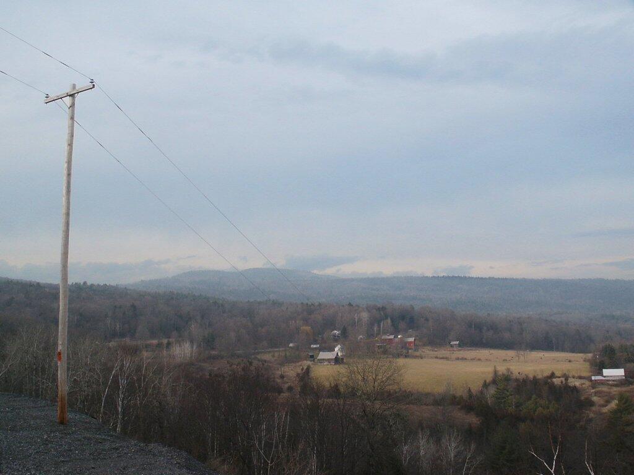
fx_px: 641
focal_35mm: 35
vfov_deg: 40.7
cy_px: 238
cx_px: 317
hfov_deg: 52.6
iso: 64
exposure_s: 1/45
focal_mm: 7.2
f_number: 6.7
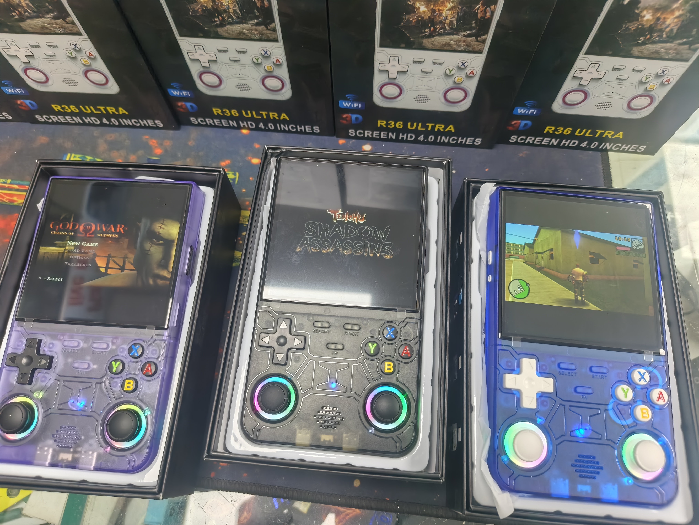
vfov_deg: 58.9
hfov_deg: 73.9
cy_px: 262
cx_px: 350
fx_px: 464
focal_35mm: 23
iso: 162
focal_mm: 5.56
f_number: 1.8
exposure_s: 1/50
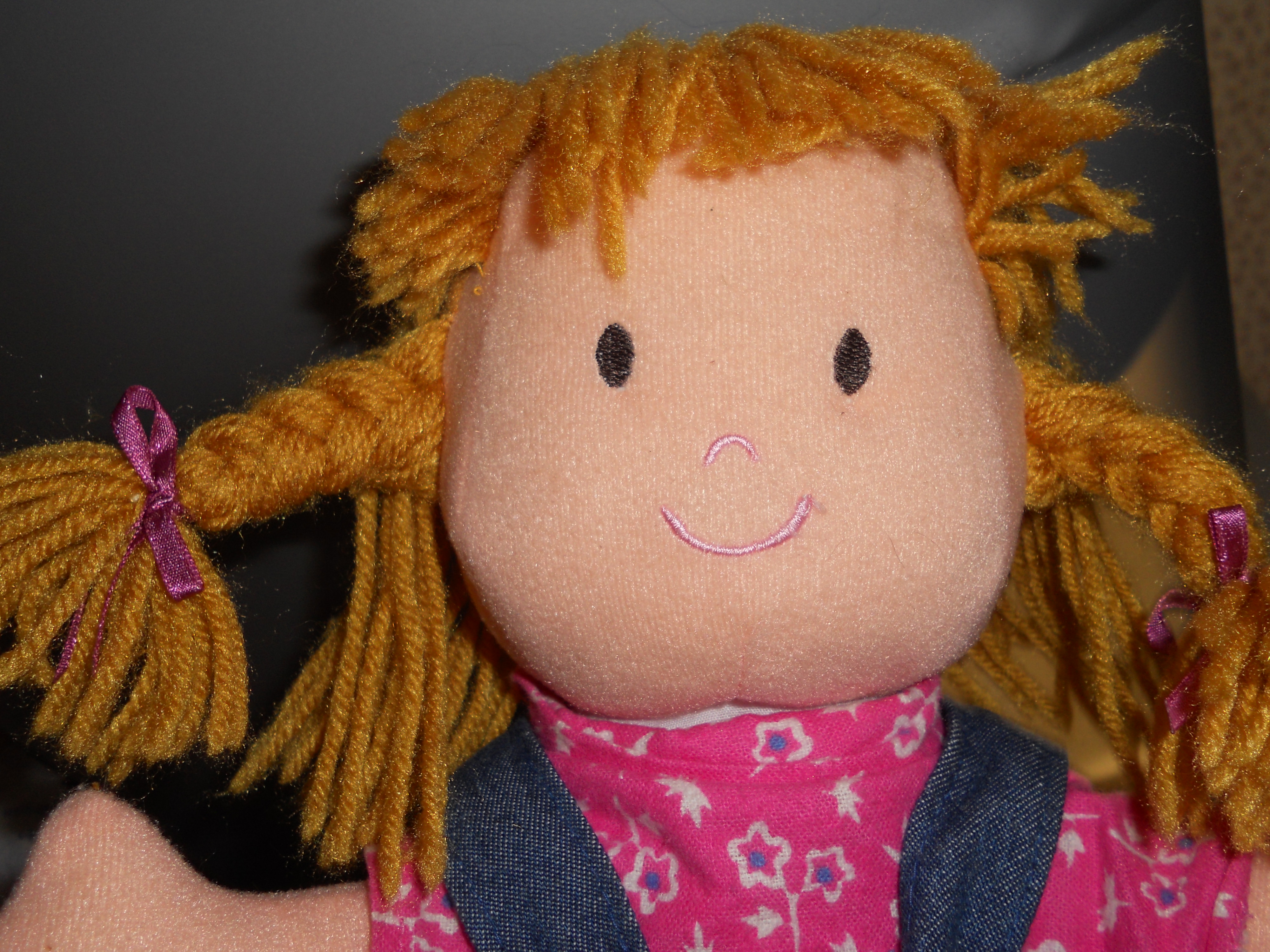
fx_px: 1174
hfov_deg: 56.8
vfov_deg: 44.2
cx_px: 635
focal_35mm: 32
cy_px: 476
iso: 80
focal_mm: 5.8
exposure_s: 1/25
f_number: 8.8
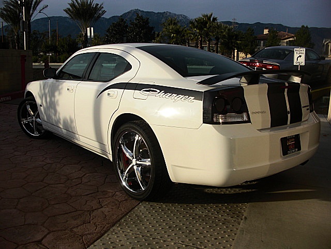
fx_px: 344
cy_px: 124
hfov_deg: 51.4
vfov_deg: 39.7
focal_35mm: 36
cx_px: 166
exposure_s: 1/160
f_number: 7.9
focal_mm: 6.3
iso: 50
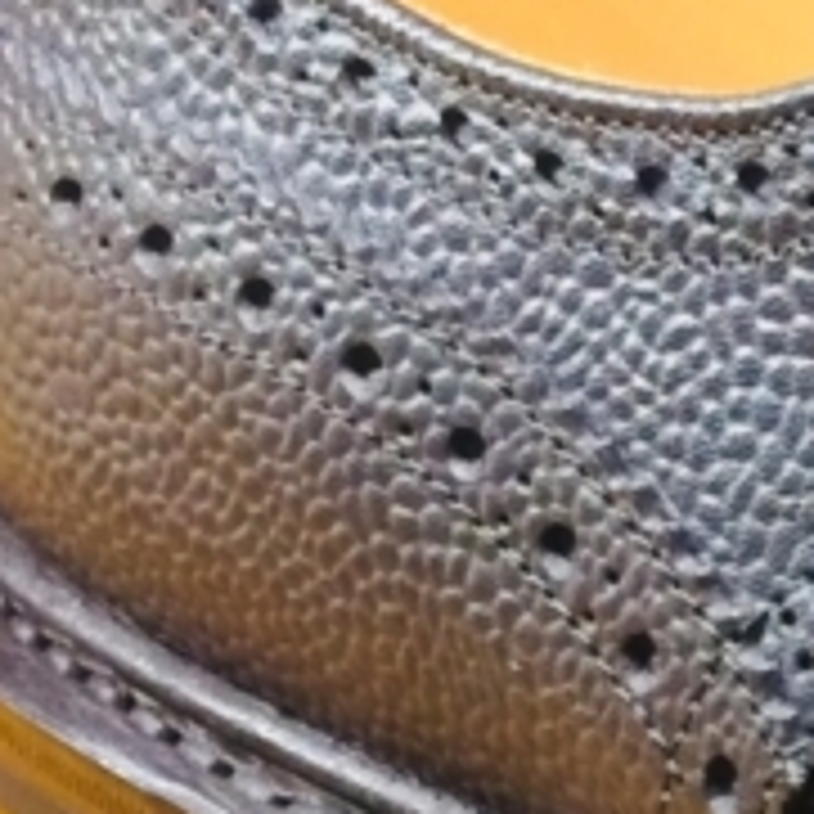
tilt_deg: -23.6
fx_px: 3858
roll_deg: +1.5
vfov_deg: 12.0
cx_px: 1898
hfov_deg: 10.5
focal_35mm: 145
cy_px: 738
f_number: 2.2
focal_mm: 4.15
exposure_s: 1/33
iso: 80
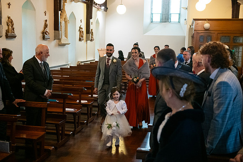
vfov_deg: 28.1
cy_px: 81
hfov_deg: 41.1
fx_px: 324
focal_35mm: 48
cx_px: 122
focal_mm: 48
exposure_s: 1/160
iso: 1600
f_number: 3.5
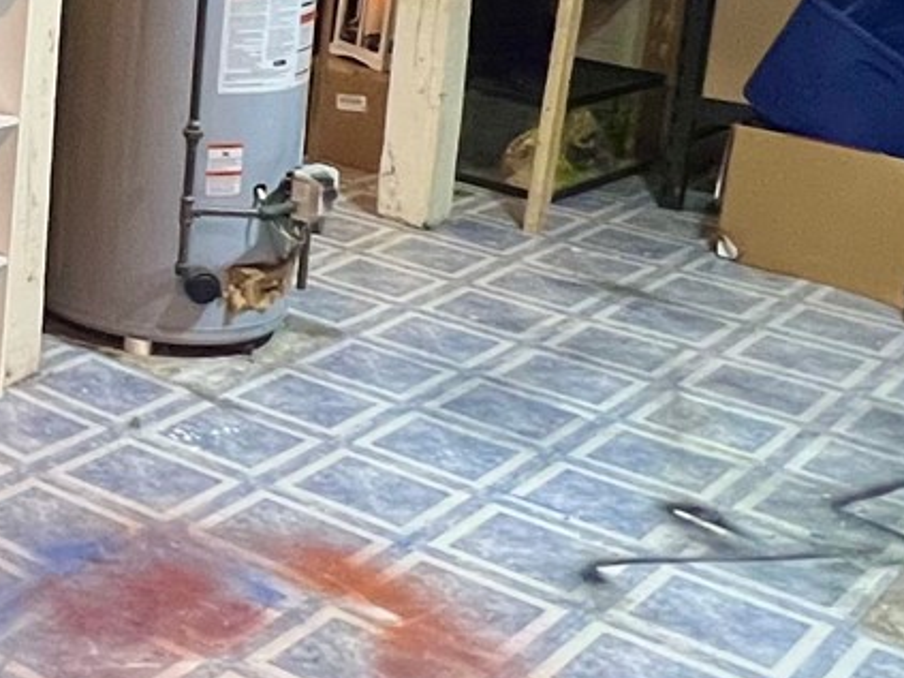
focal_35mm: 63
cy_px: -9
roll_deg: -2.3
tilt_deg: -10.9
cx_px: -239
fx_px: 1645
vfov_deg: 22.3
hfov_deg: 26.5
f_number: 1.8
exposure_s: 1/60
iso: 400
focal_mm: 1.57
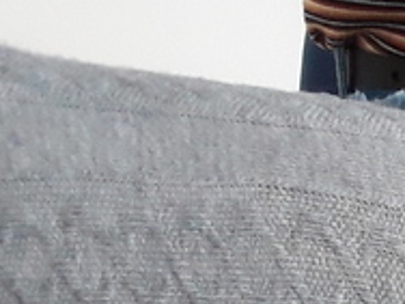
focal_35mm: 110
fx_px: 1287
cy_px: 319
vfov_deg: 13.2
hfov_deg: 15.5
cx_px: 713
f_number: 1.9
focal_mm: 2.2
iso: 250
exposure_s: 1/50
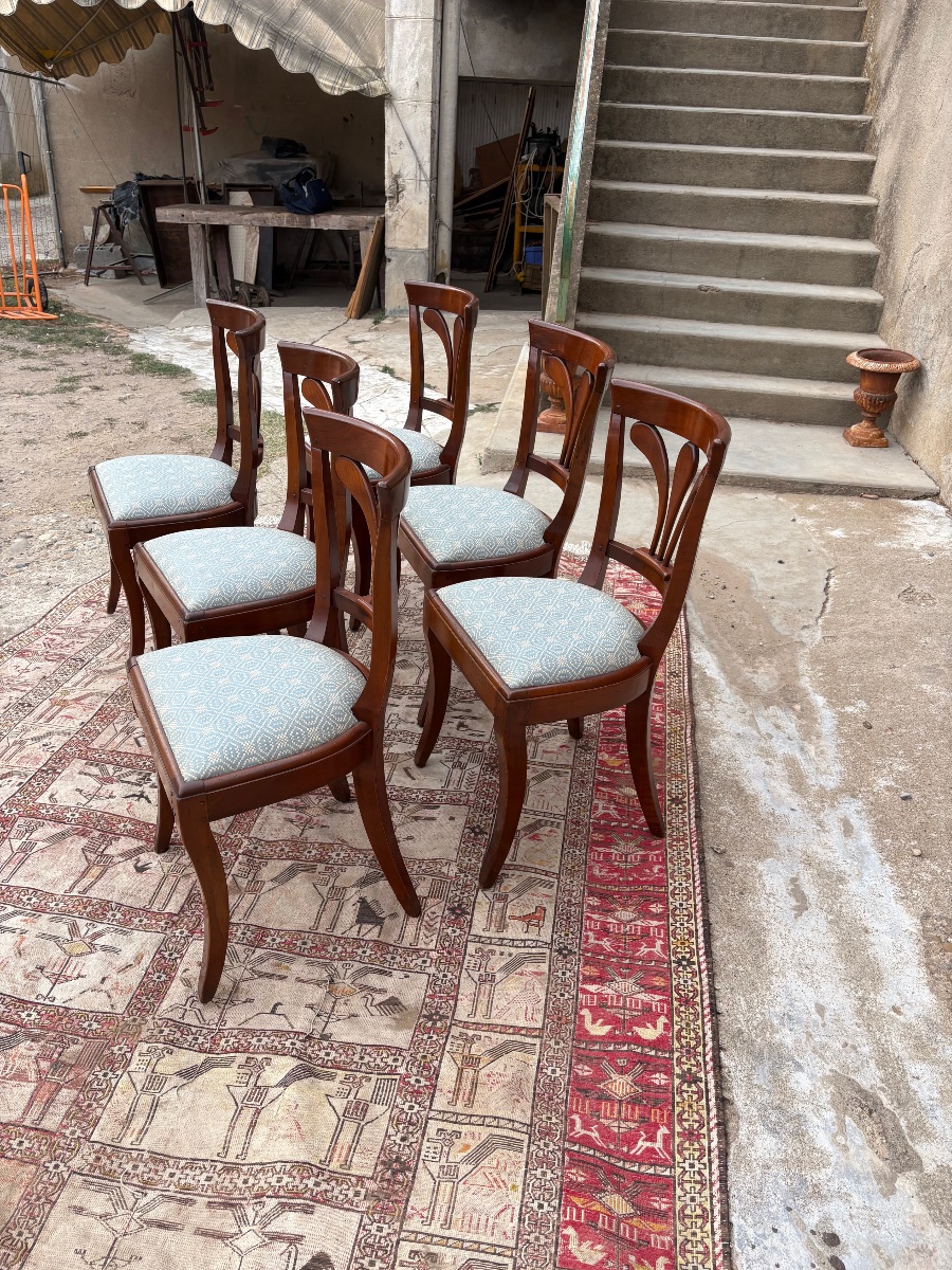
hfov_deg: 53.1
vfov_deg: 67.3
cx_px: 476
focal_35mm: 26
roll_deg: -3.4
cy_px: 635
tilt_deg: -28.3
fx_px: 953
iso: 50
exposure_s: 1/444
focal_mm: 5.96
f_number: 1.6
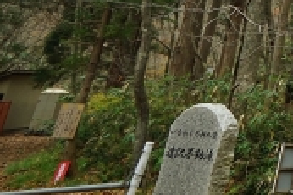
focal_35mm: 74
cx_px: 600
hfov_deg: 17.9
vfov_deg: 15.4
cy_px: -174
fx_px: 602
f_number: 8
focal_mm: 16
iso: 800
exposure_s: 1/60
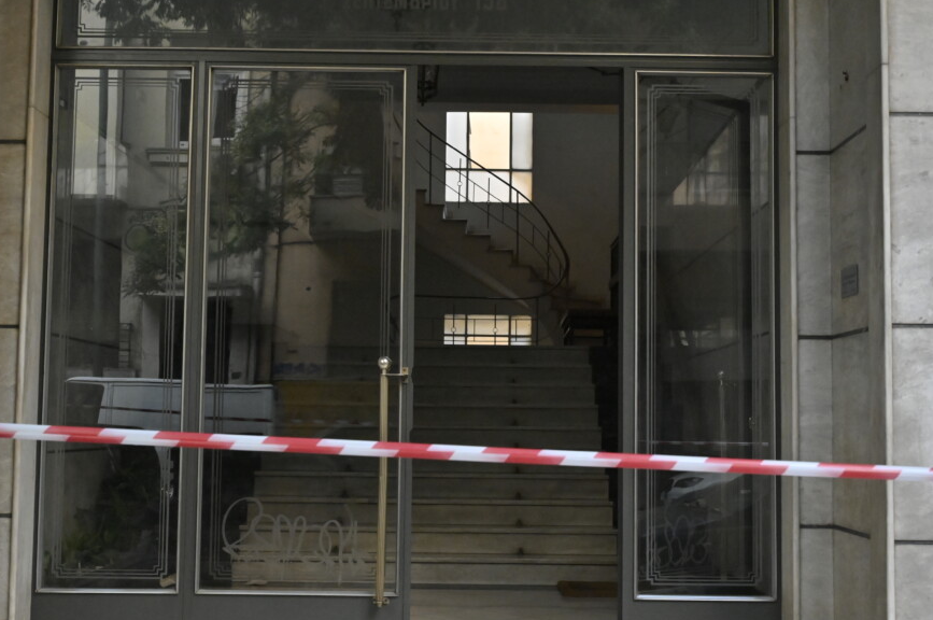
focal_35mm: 54
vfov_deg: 25.0
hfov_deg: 36.9
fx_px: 1398
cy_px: 312
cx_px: 480
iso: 6400
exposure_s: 1/500
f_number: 8
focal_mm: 39
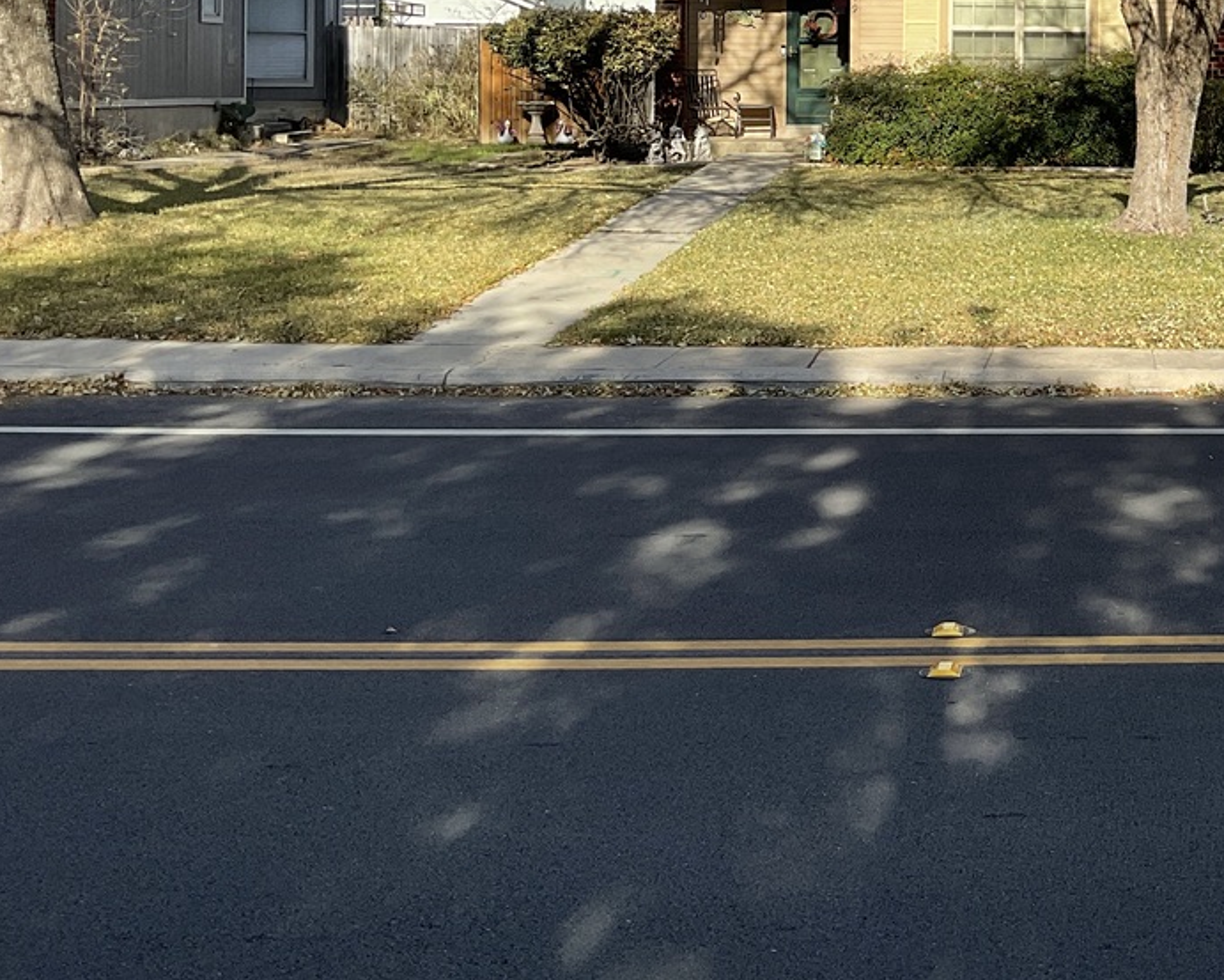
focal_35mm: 59
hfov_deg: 29.7
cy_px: 97
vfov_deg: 25.0
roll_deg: -1.9
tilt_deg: +0.3
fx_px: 2138
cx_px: 1236
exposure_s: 1/1534
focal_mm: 3
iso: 16
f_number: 1.8
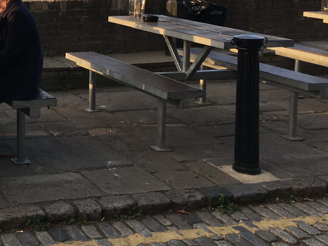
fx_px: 625
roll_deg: +1.6
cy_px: 0
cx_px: -11
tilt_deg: -3.3
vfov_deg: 21.5
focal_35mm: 66
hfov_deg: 27.4
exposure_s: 1/271
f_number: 2.2
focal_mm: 4.15
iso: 25
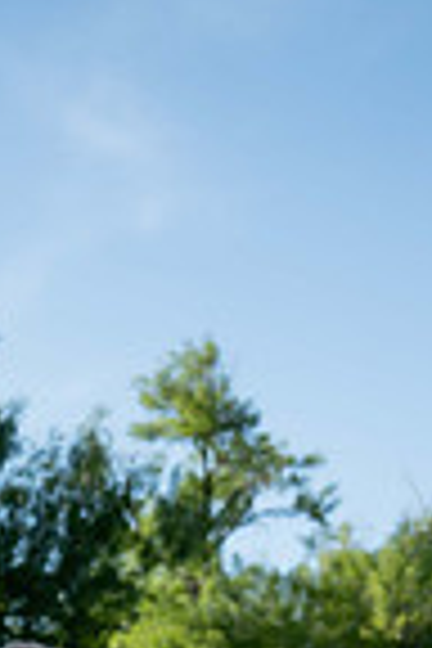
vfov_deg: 16.1
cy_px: 990
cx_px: 81
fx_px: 2088
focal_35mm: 116
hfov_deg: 11.8
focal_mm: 37
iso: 250
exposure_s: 1/2500
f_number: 2.5
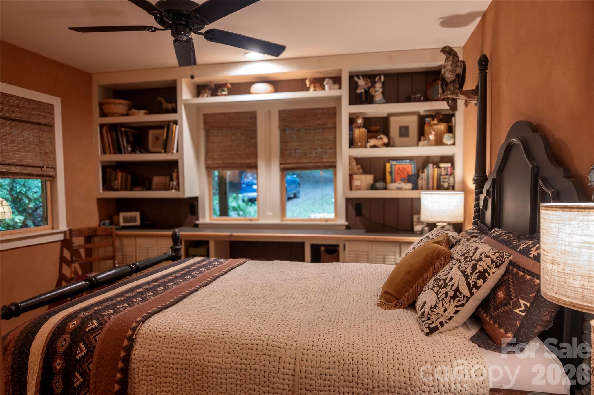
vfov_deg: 53.1
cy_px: 198
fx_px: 396
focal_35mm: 24
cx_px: 297
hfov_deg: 73.8
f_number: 8
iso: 500
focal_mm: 24
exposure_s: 1/2
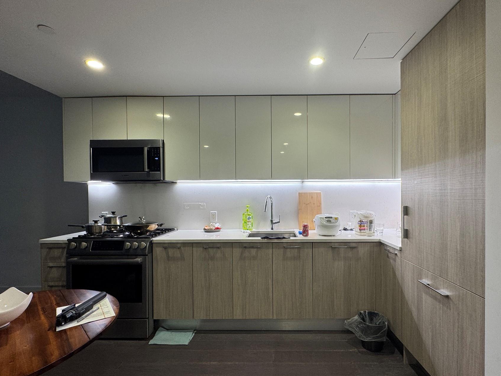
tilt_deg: -0.8
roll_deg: +0.6
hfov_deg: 90.9
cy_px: 197
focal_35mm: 17
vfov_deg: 74.7
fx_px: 246
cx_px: 270
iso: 100
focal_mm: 2.22
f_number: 2.2
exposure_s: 1/120
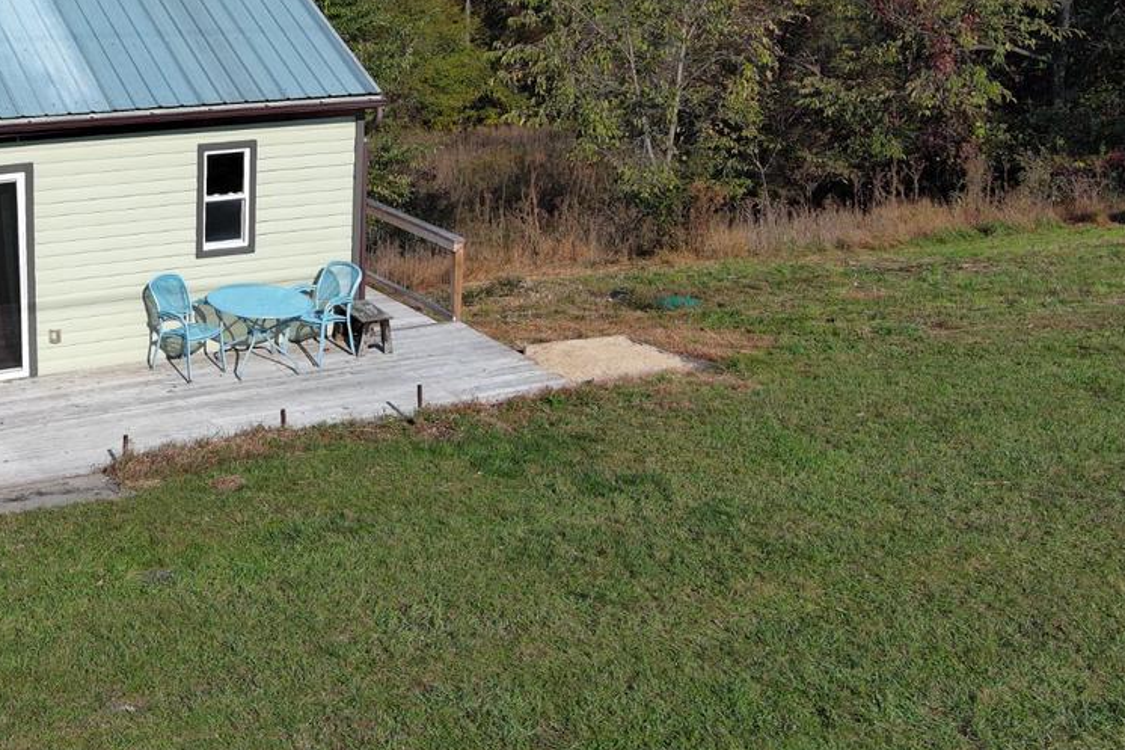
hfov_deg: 34.3
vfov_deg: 23.8
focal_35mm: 56
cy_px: 160
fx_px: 1750
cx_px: 184
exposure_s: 1/1613
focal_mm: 10.57
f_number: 2.8
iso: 100
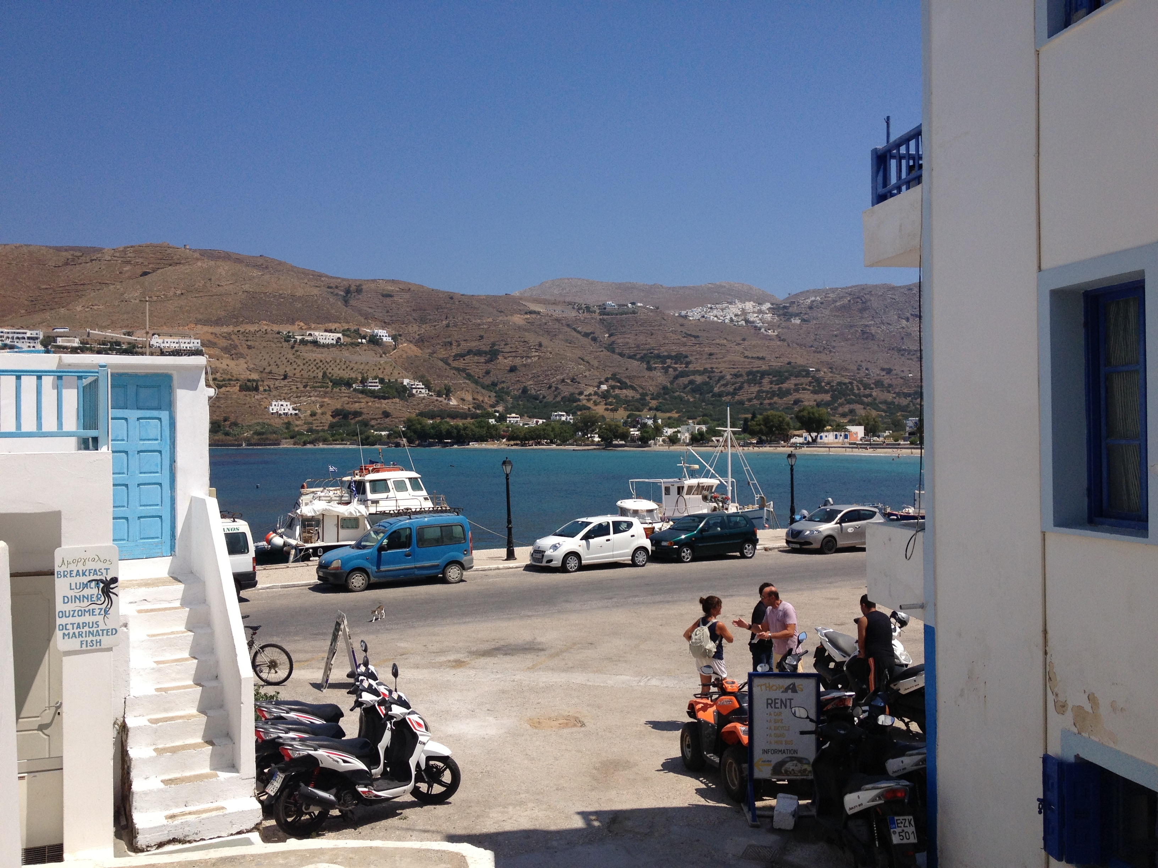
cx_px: 579
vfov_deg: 40.7
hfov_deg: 52.6
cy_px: 434
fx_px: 1171
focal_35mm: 35
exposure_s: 1/3067
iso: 50
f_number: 2.4
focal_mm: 4.28
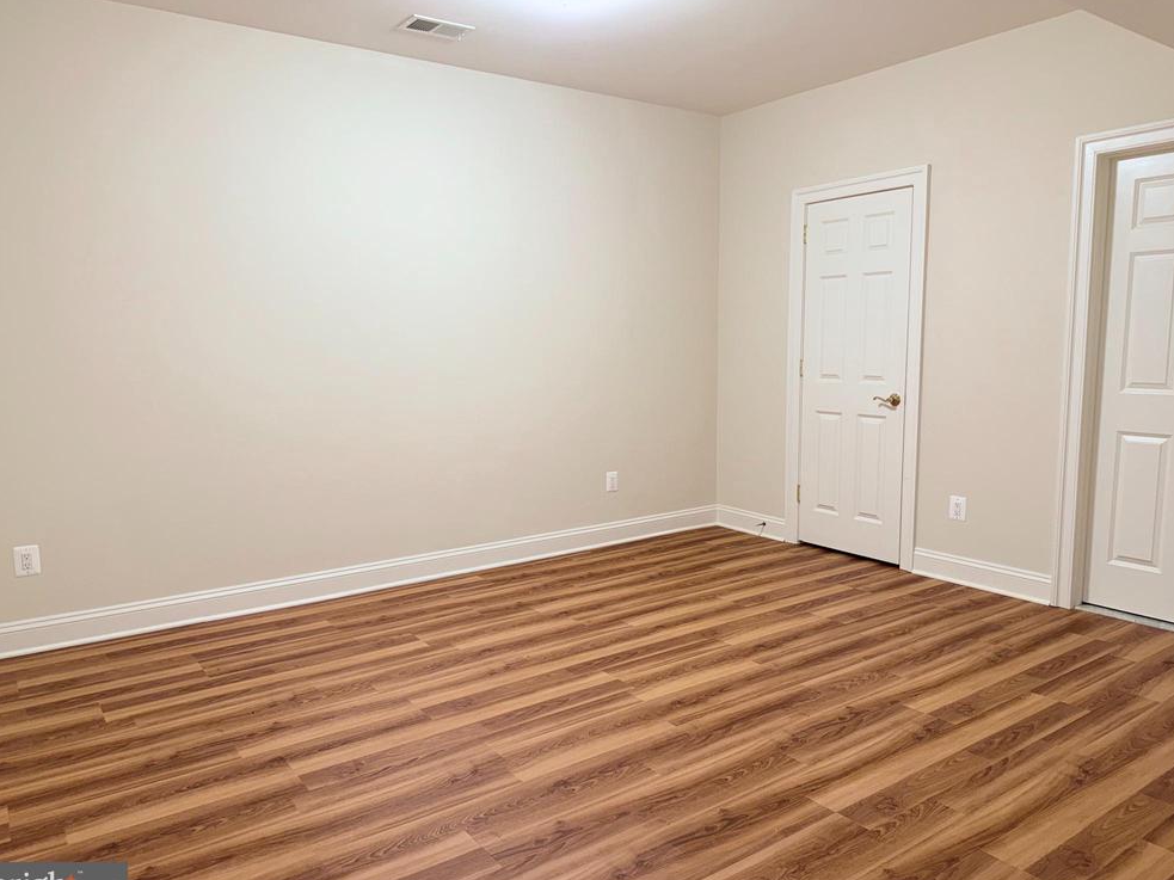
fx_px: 848
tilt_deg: -7.7
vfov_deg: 54.9
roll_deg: +0.5
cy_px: 453
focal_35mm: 25
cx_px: 590
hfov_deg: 69.4
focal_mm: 6.76
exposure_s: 1/23
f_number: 1.78
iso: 80
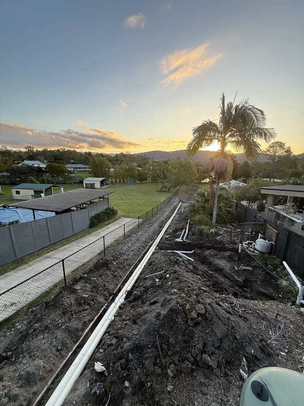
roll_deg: -1.0
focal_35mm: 14
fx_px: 164
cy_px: 203
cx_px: 152
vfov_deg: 102.1
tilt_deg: -14.7
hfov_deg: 85.7
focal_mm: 2.22
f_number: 2.2
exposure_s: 1/204
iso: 64
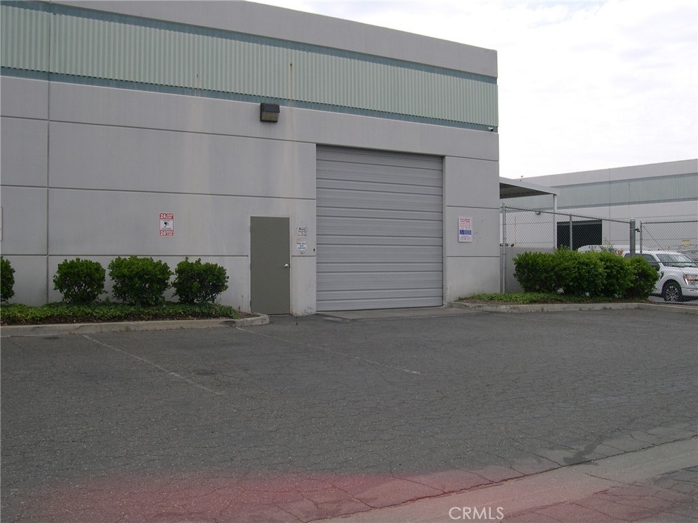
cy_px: 262
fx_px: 766
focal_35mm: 38
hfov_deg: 49.0
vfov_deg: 37.7
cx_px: 349
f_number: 7.6
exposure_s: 1/151
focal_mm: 8
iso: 100
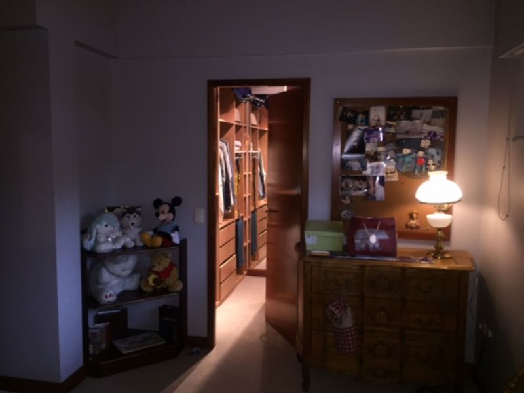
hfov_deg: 61.7
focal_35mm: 29
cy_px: 196
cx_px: 262
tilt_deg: -6.4
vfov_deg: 48.2
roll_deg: -1.0
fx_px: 439
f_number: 2.2
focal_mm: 4.15
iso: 100
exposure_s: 1/17
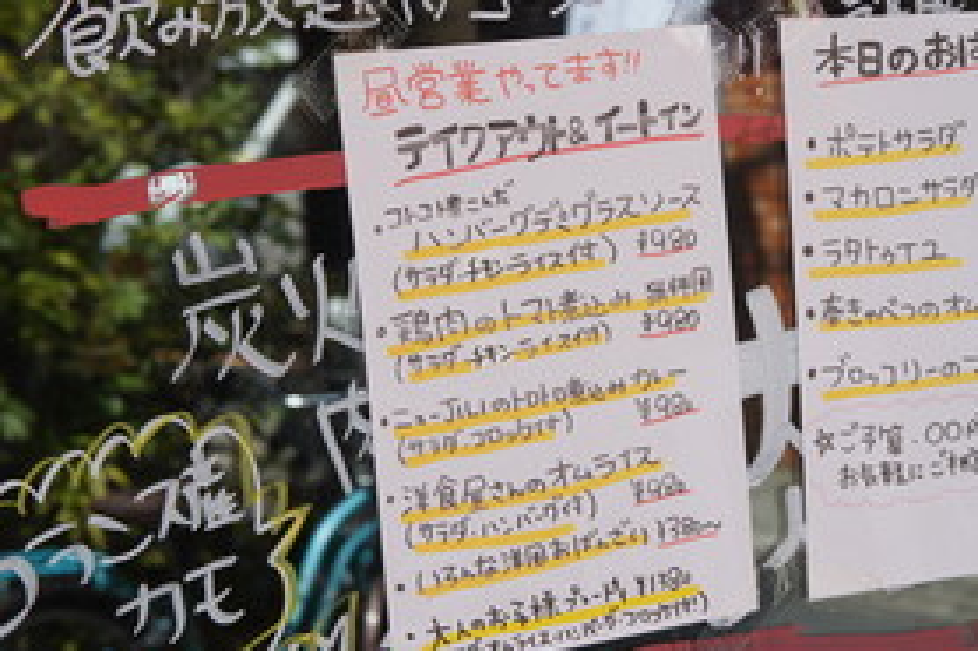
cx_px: 721
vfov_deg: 11.1
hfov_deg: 16.5
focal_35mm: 124
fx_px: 3361
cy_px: 357
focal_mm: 51
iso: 200
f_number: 6.3
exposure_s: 1/125
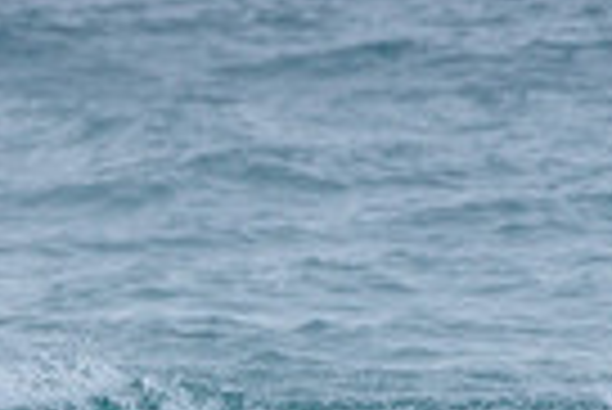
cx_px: -460
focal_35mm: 2611
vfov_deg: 0.5
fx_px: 44434
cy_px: 574
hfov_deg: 0.8
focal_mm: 500
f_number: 5.6
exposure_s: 1/1250
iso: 720
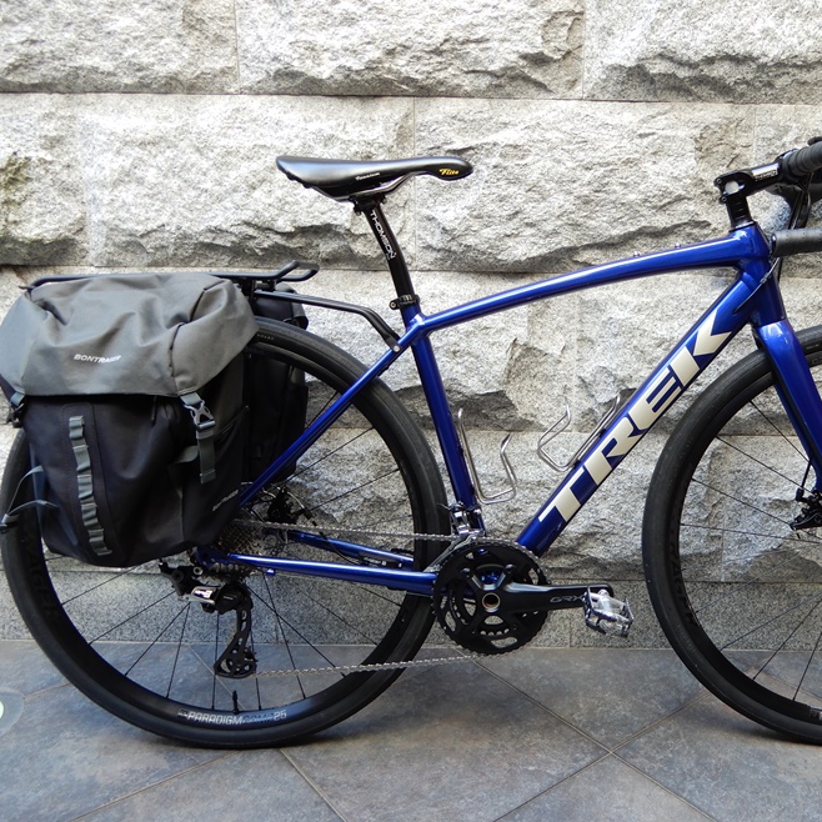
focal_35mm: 29
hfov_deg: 54.6
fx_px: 779
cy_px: 417
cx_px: 545
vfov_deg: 55.6
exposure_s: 1/30
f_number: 3.4
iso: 100
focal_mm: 4.3
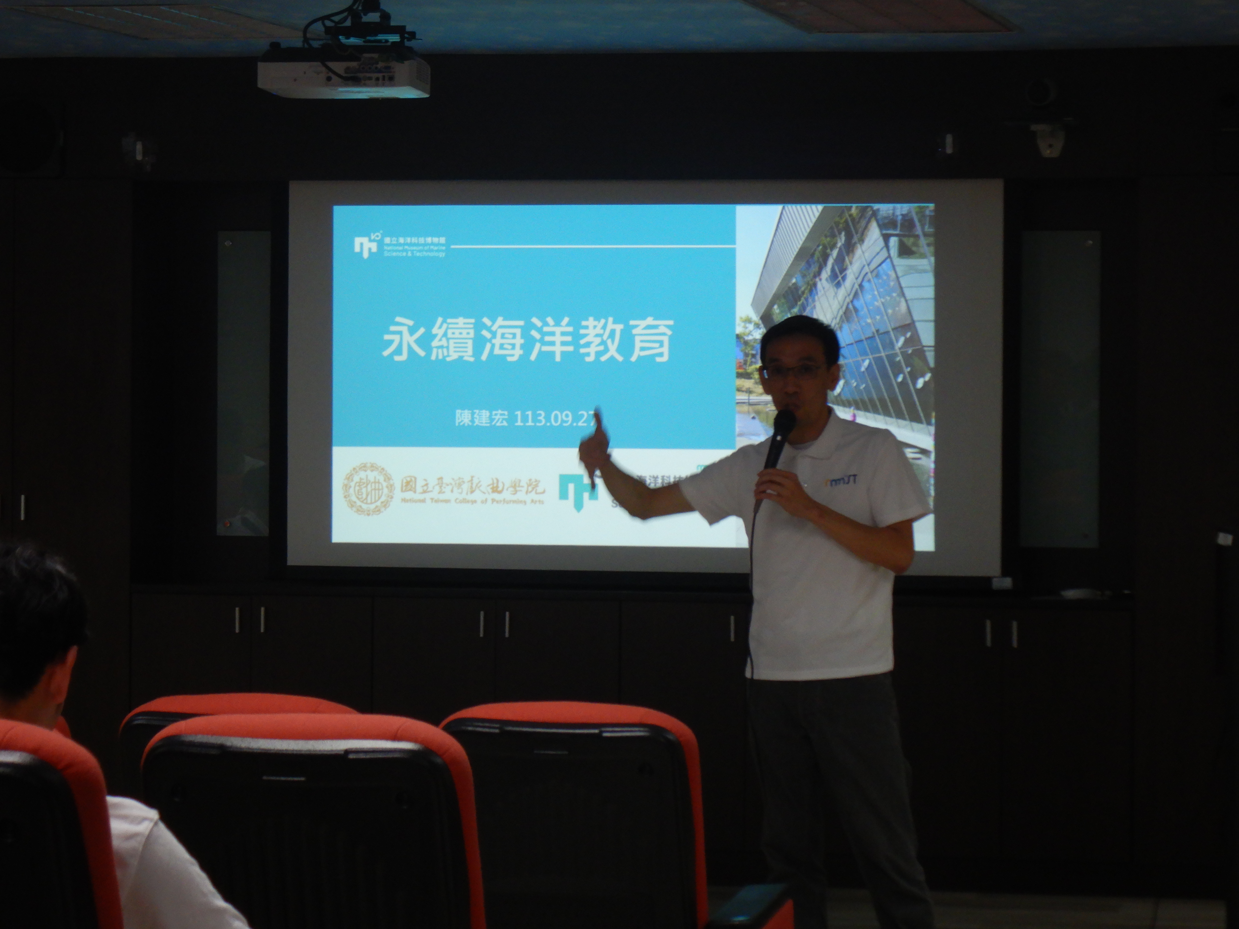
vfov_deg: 12.3
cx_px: 620
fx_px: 4295
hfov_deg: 16.4
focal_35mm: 120
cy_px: 464
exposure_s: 1/60
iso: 360
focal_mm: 21.5
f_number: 4.9
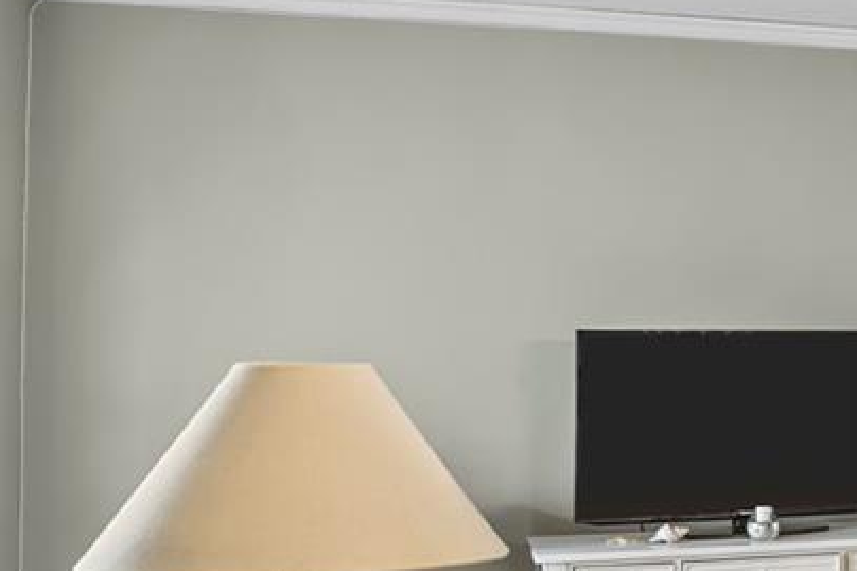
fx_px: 1689
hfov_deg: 22.3
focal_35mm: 71
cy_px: 302
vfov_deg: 19.2
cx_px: 1356
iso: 200
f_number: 10
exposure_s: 2
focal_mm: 14
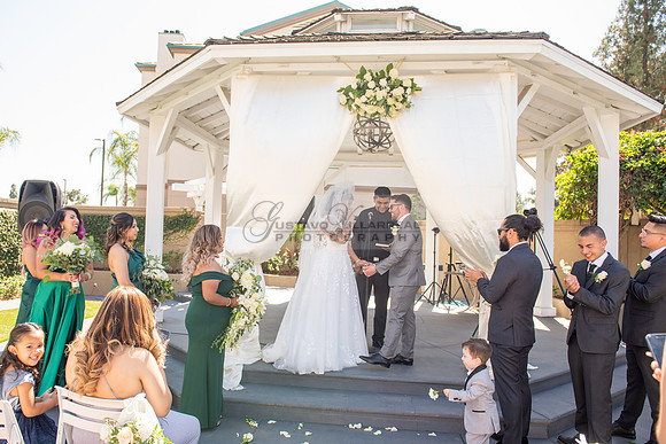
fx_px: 495
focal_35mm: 27
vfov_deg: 48.4
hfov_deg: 67.8
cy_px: 220
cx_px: 311
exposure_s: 1/200
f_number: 4
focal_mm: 24
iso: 100
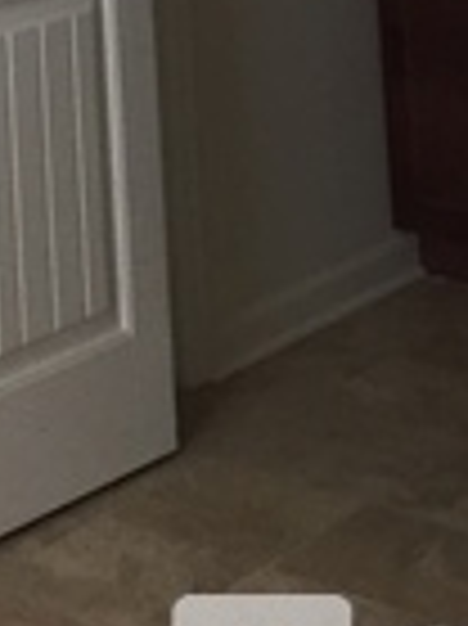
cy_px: -727
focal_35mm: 139
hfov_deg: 10.3
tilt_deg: +6.3
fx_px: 2510
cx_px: -225
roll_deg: +0.6
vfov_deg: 12.2
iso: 50
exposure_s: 1/30
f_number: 2.2
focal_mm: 4.15
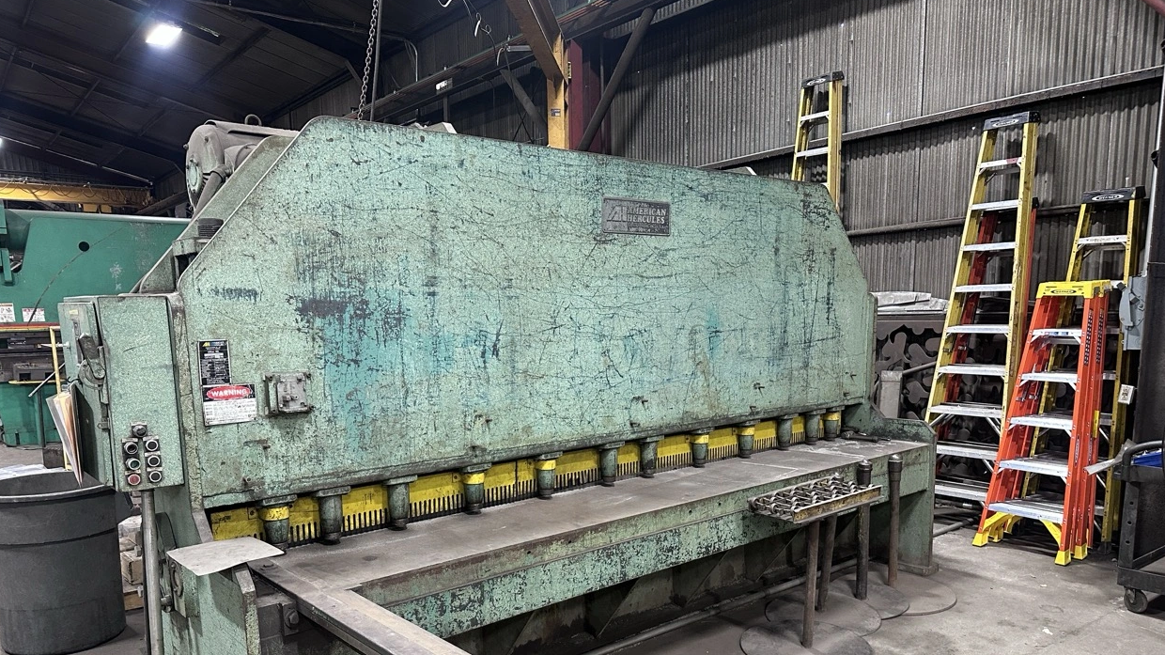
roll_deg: +0.5
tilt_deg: -9.0
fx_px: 834
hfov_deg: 69.9
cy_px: 444
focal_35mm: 27
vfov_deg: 42.2
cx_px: 598
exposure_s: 1/60
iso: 400
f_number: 1.78
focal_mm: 6.86
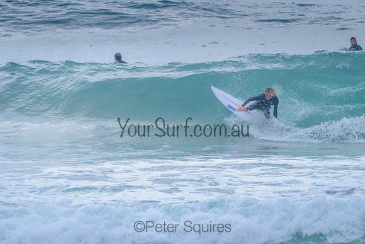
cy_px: 94
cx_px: 224
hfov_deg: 3.8
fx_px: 5469
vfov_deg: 2.6
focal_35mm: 539
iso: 1600
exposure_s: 1/2000
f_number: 5.6
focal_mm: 440
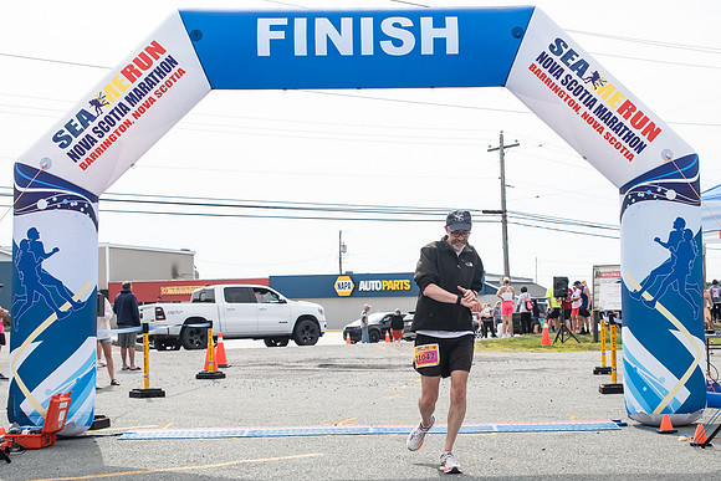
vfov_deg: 22.8
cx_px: 432
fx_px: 1189
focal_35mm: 59
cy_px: 300
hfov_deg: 33.6
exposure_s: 1/3200
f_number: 4
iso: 800
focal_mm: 35
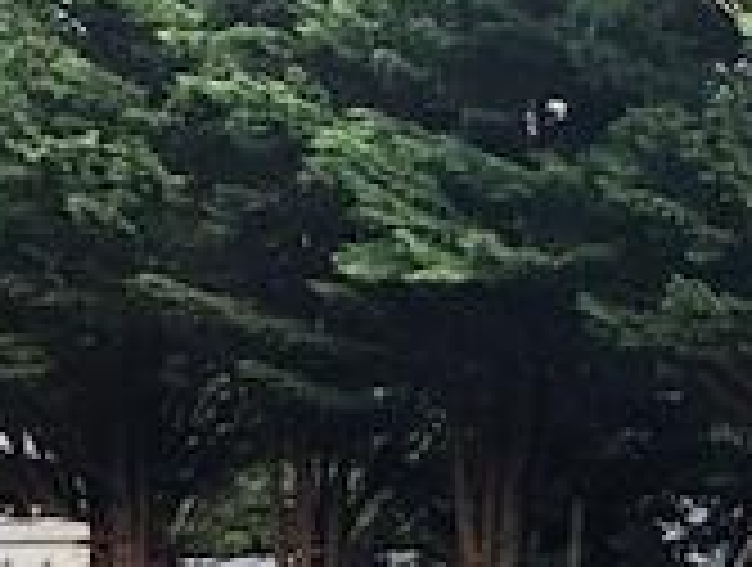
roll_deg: -0.9
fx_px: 2329
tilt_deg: -5.6
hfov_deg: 15.7
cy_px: 603
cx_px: 1346
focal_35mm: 107
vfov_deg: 13.6
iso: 20
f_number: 1.8
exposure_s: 1/188
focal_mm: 3.99
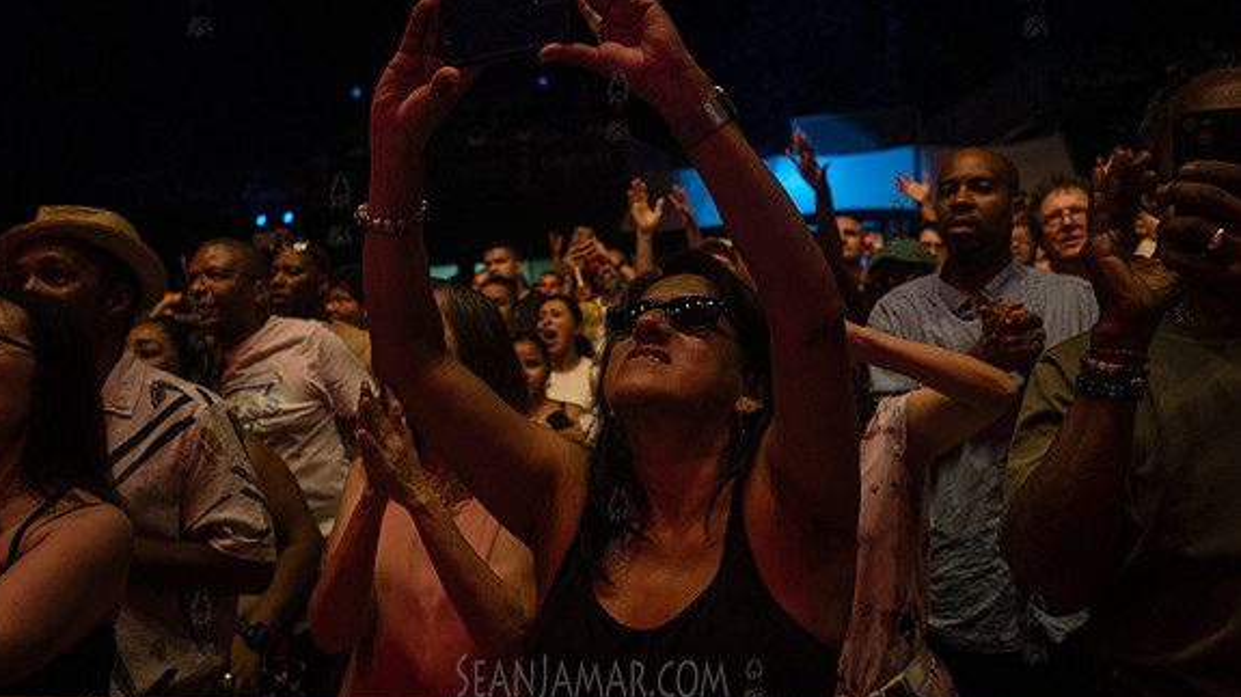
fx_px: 1217
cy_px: 312
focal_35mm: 37
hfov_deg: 54.0
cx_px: 617
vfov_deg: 31.9
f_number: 5
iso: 5000
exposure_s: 1/500
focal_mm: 35
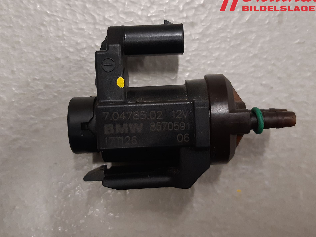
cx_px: 152
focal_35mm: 28
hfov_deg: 63.4
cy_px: 111
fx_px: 256
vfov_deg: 49.7
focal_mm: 3.93
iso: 200
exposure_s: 1/50
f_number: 1.7
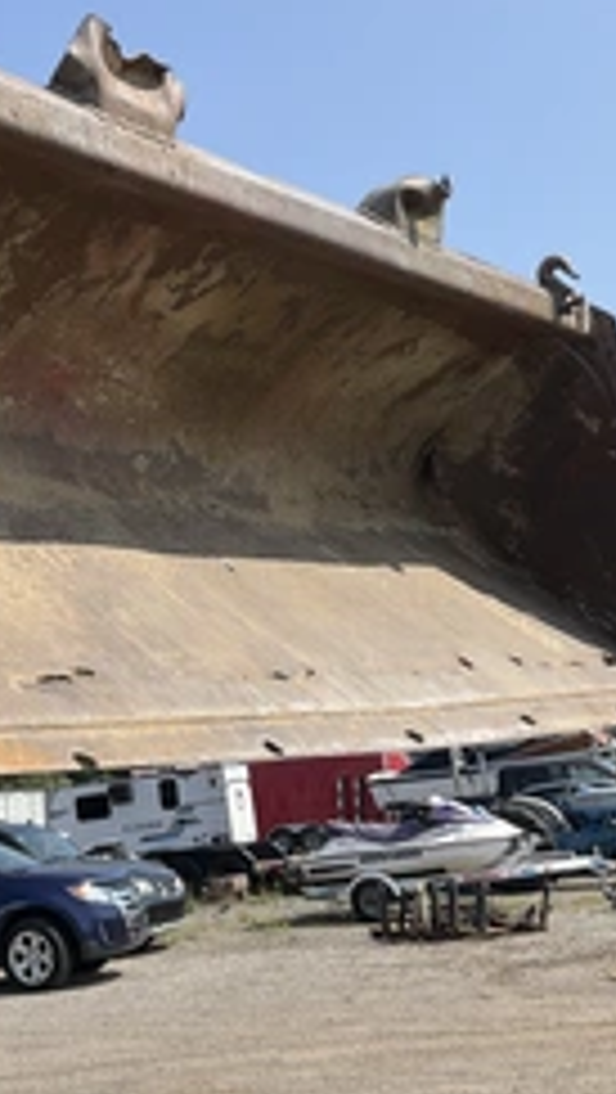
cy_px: 491
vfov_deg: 39.8
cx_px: 112
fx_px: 1507
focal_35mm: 52
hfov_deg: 22.7
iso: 25
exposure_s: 1/1675
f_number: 1.8
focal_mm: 3
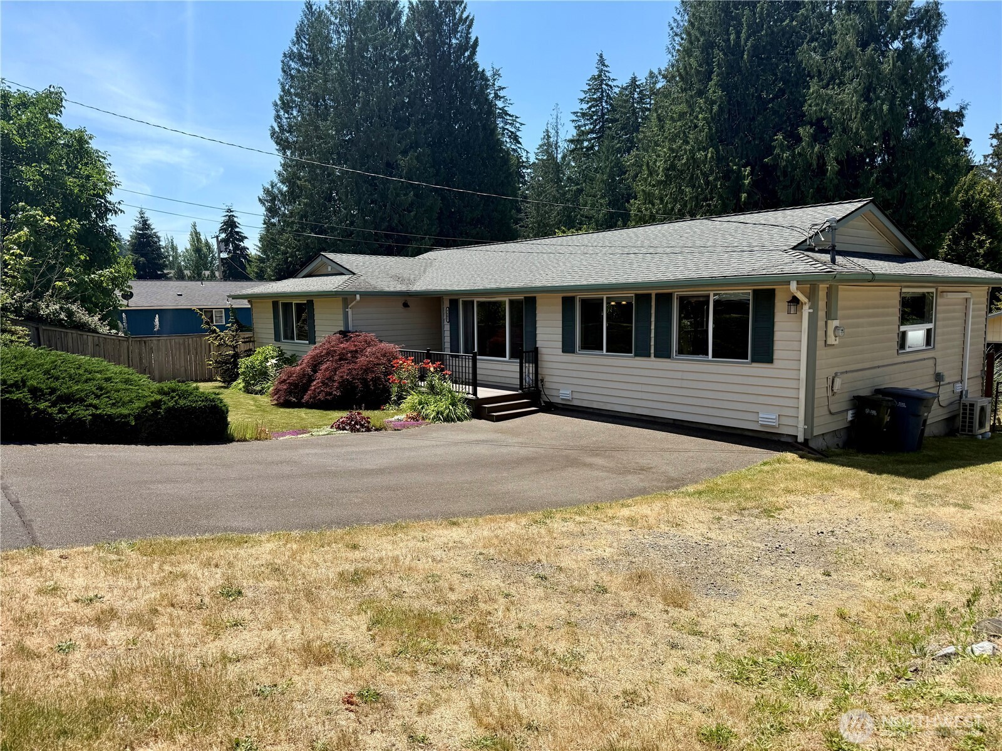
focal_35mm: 24
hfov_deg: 71.6
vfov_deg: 56.8
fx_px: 695
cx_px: 501
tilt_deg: -6.2
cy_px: 376
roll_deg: +0.7
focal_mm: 6.76
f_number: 1.78
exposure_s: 1/5319
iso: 80
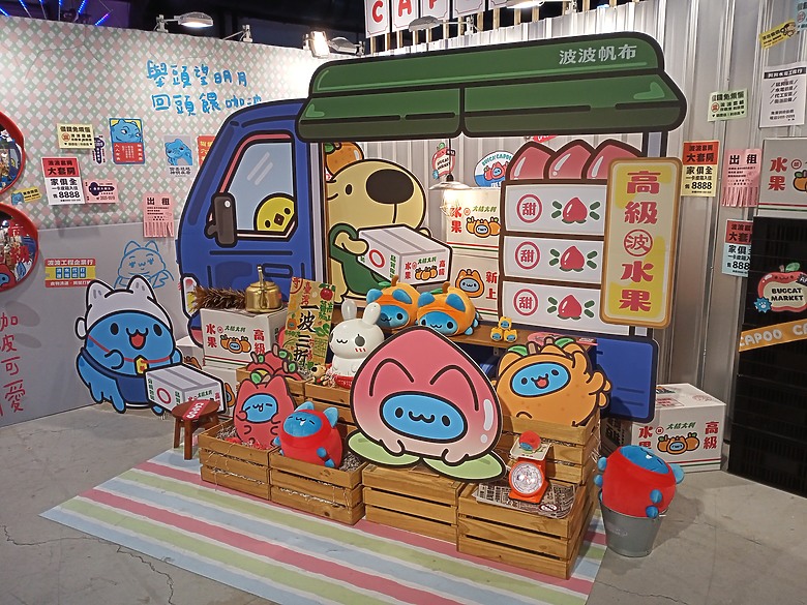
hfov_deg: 63.4
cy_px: 302
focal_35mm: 28
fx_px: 653
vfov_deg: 49.7
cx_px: 404
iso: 158
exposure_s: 1/100
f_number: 1.8
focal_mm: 4.05
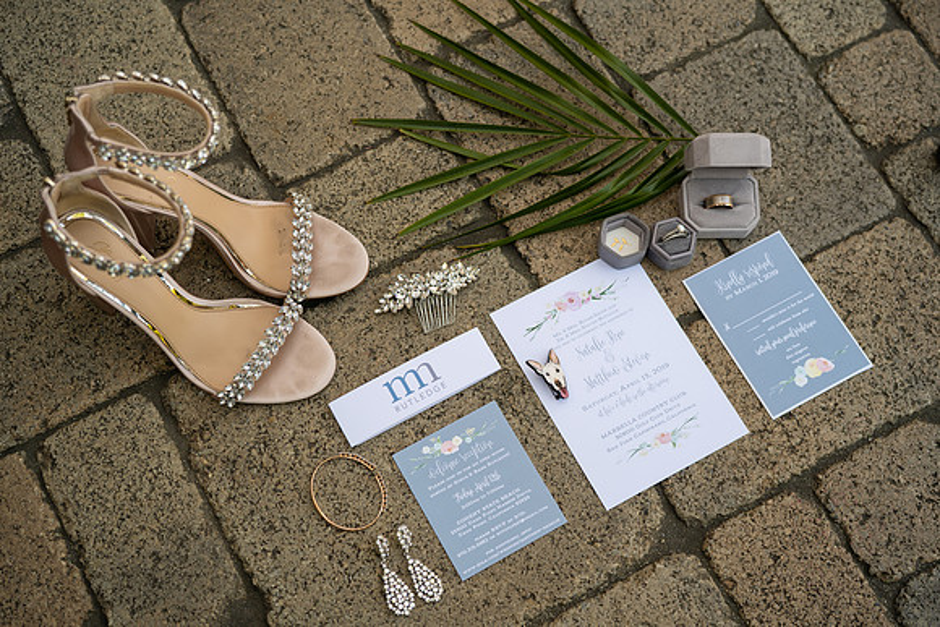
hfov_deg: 39.6
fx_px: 1306
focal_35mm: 50
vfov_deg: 27.0
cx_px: 470
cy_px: 314
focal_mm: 50
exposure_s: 1/250
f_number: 2.8
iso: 125
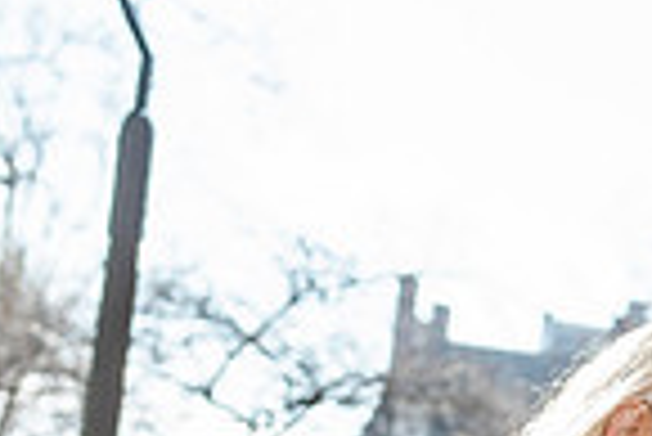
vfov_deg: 6.6
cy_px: 785
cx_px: 949
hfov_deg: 9.8
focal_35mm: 205
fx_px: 3716
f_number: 4
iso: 400
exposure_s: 1/1000
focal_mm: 48
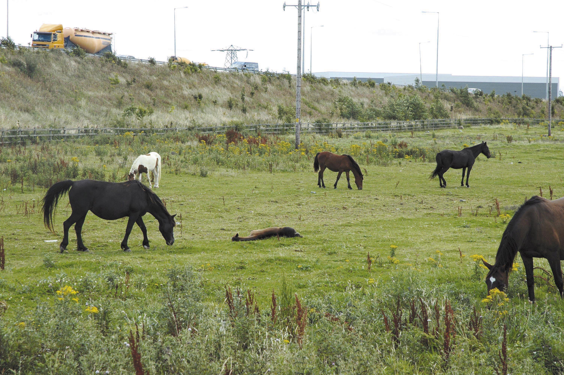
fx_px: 1644
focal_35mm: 105
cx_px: 282
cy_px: 188
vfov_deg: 13.0
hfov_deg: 19.5
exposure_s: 1/250
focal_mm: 70
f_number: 8
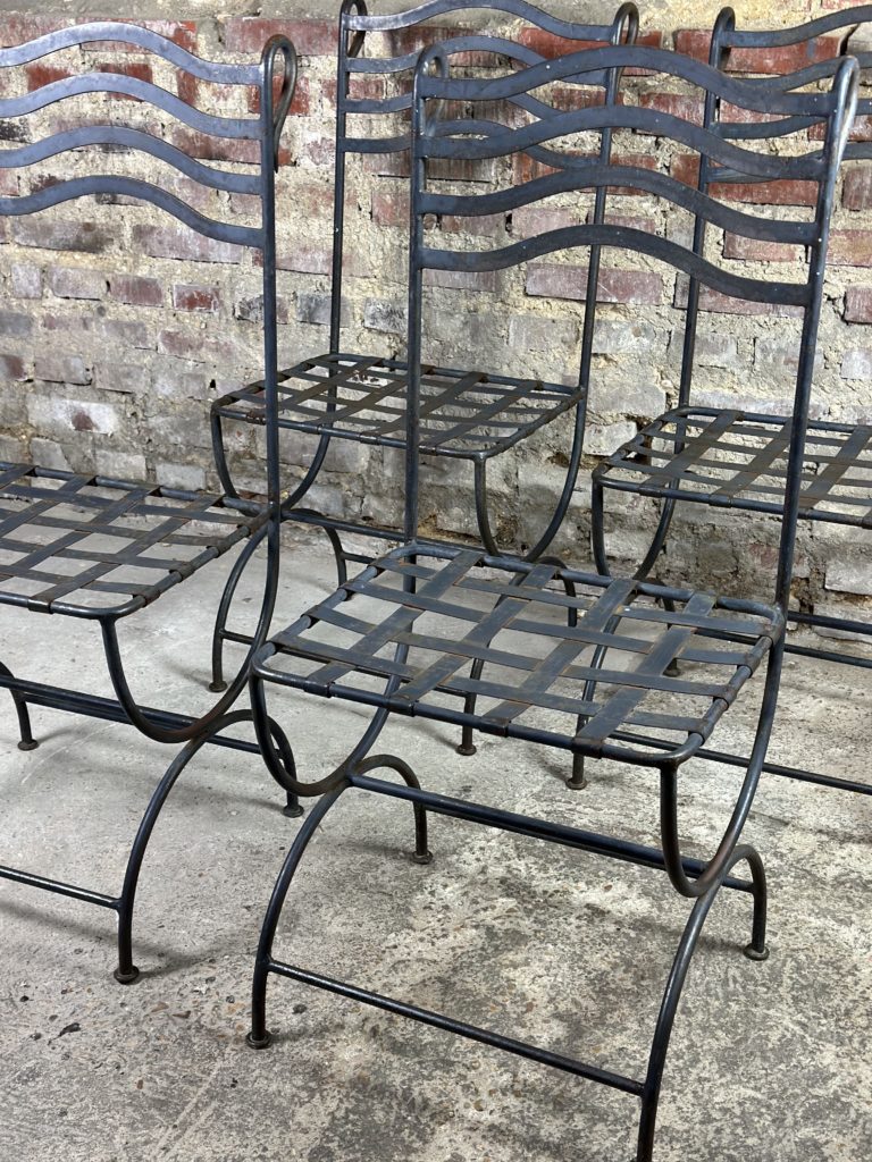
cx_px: 436
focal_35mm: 48
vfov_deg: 39.7
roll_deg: +0.1
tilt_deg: -23.7
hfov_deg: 30.3
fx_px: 1612
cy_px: 581
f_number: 1.78
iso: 200
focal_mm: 6.86
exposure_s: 1/50
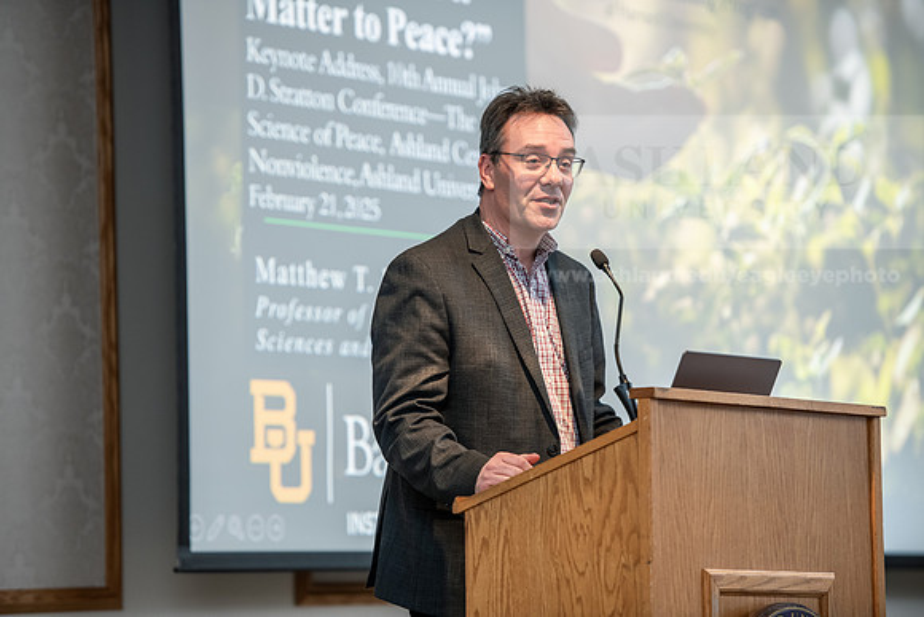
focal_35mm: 155
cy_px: 308
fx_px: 3979
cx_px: 462
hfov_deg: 13.2
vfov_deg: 8.9
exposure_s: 1/200
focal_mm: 155
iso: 1250
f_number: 3.2
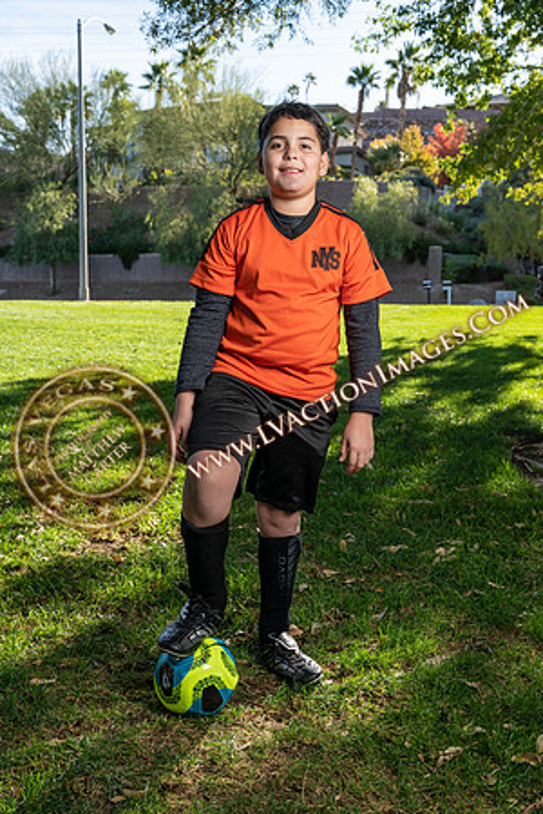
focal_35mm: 35
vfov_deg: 54.4
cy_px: 407
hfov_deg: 37.9
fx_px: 792
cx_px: 272
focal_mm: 35
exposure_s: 1/160
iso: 100
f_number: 5.6
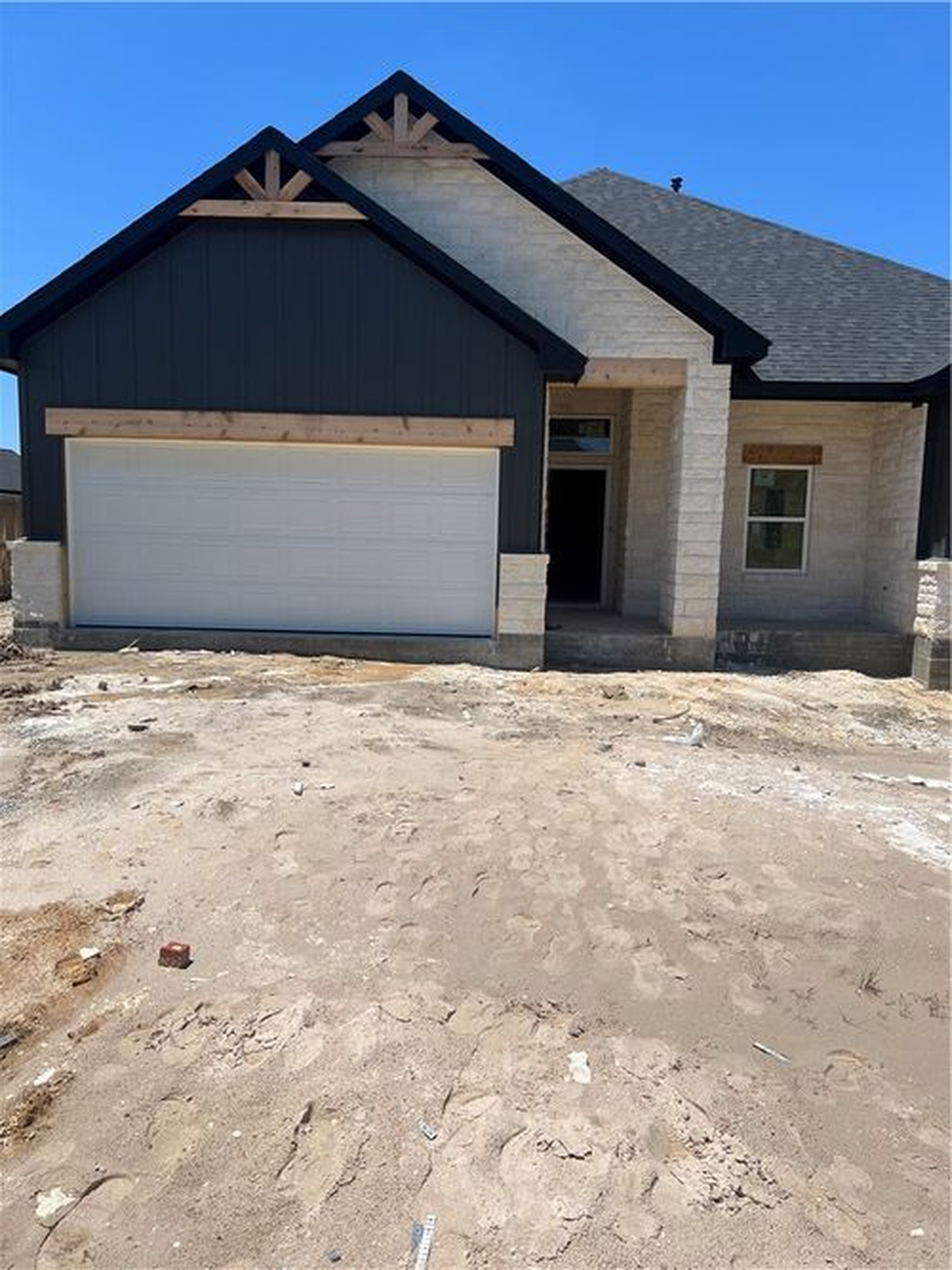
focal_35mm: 26
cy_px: 635
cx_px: 476
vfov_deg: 67.3
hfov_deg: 53.0
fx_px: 954
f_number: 1.5
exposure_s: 1/7463
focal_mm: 5.7
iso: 50
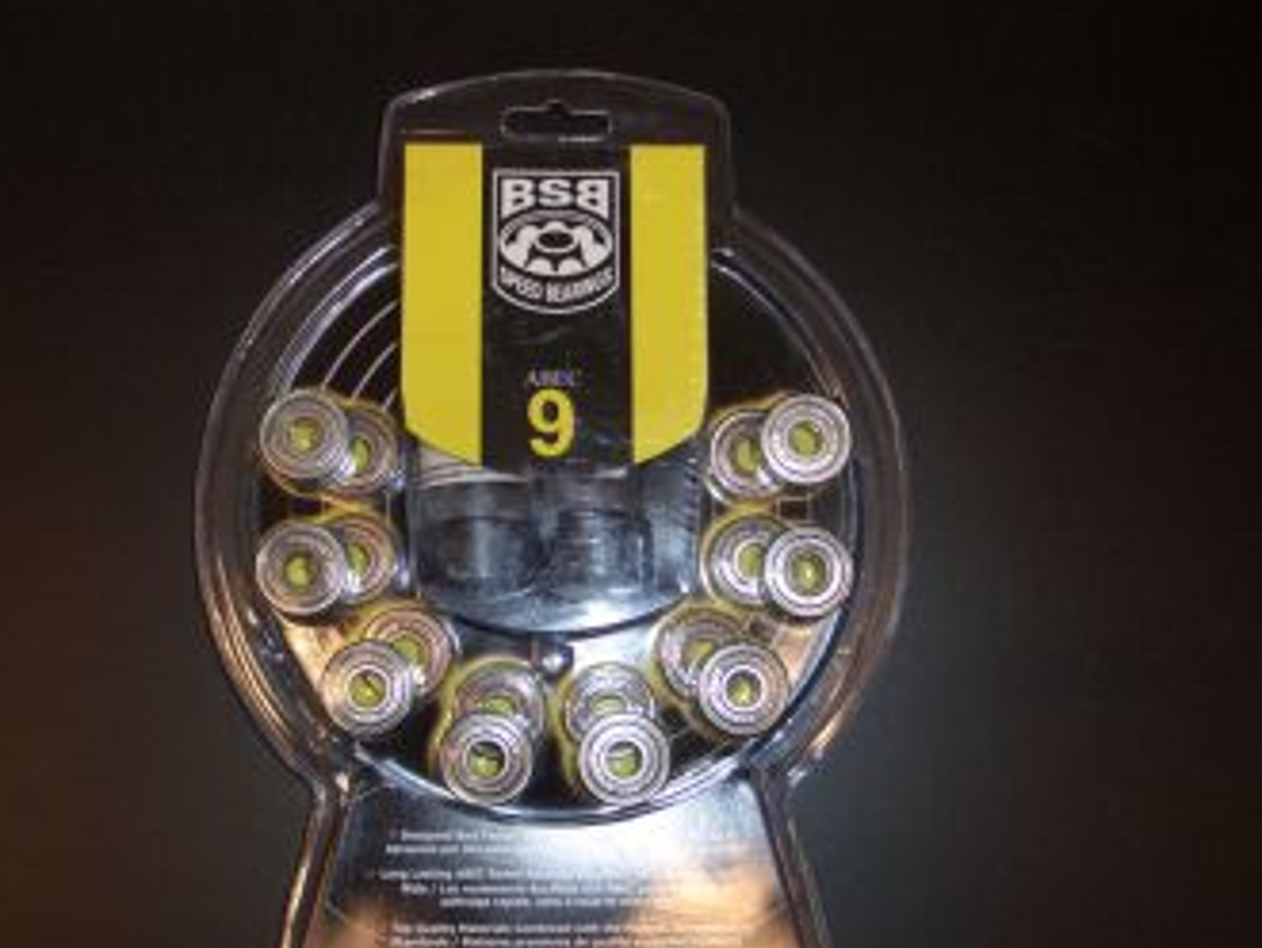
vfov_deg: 35.9
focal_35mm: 40
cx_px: 558
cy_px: 554
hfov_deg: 46.7
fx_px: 1459
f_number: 2.8
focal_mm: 7.1
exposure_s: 1/60
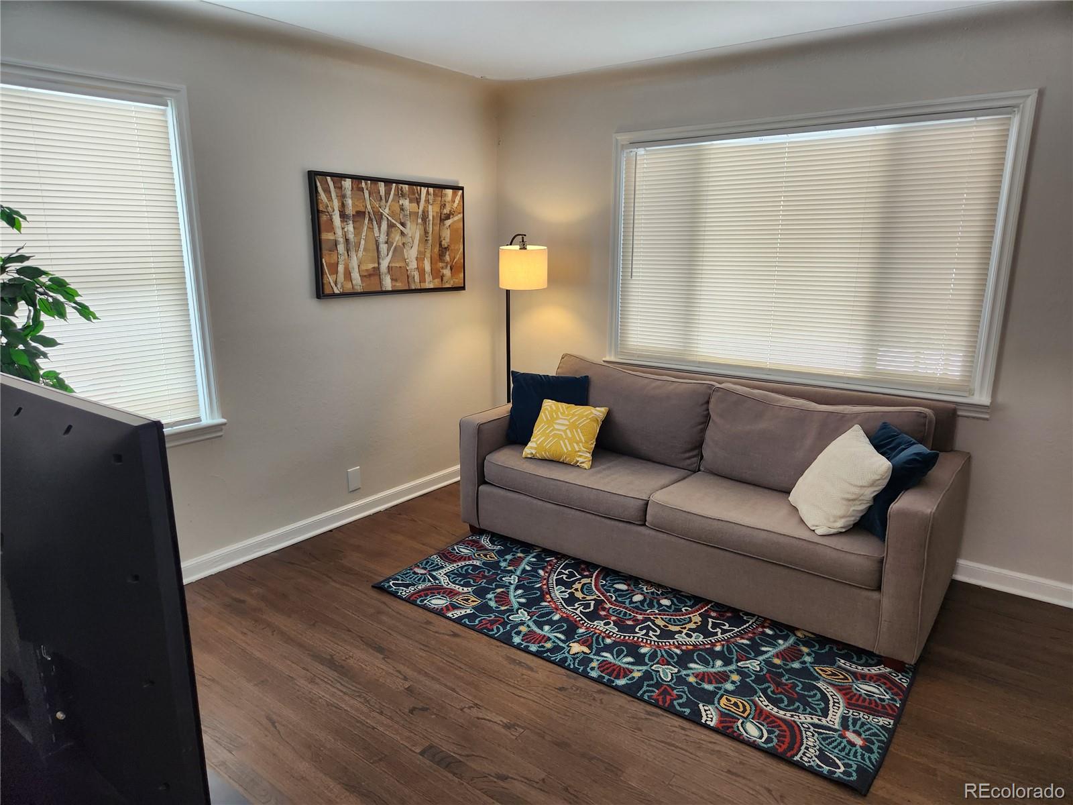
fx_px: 713
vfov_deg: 58.9
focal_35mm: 23
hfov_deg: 73.9
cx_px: 536
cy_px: 402
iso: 125
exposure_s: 1/120
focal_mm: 5.4
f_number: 1.8
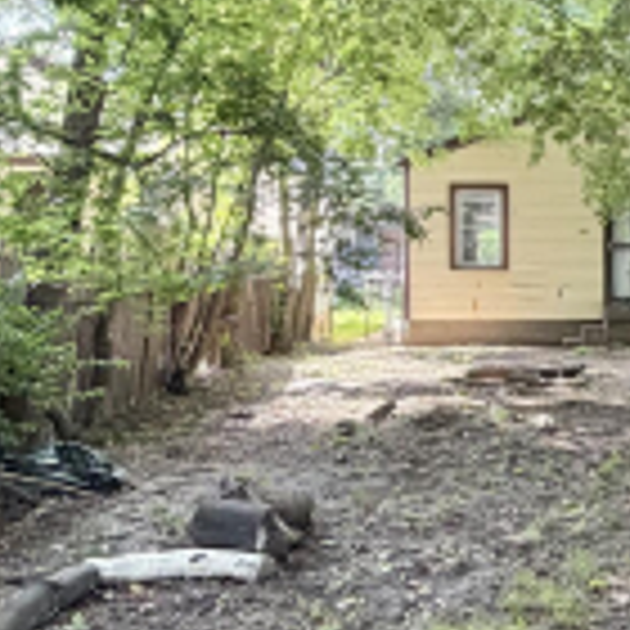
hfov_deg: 25.2
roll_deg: +0.1
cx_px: 817
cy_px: 315
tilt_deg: -1.7
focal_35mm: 59
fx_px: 1215
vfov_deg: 29.1
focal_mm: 2.22
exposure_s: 1/121
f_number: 2.2
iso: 160
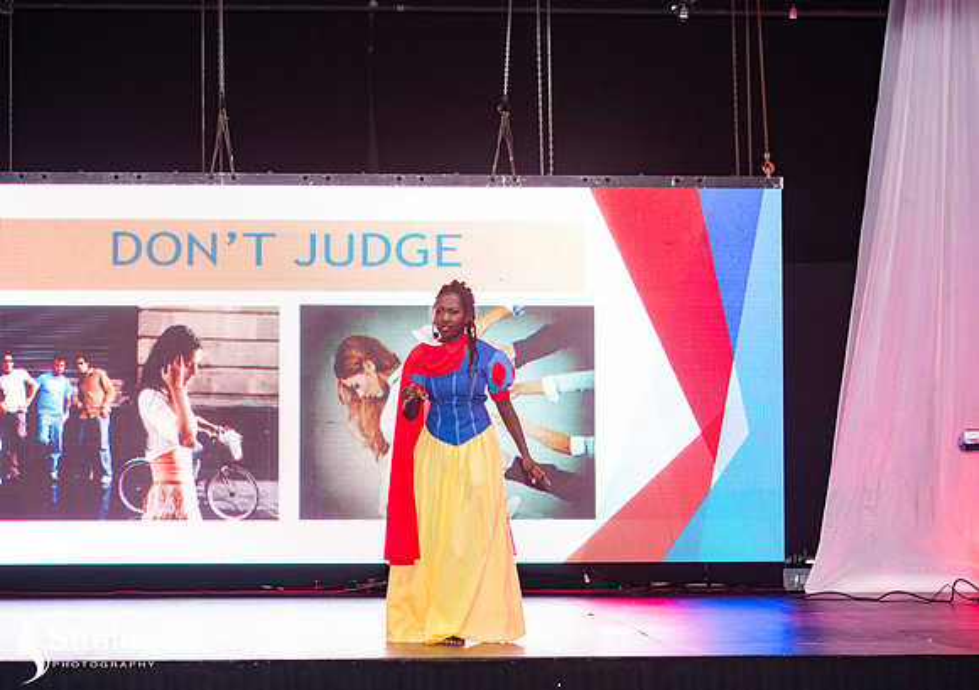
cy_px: 345
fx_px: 2361
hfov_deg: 23.4
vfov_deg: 16.6
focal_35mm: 85
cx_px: 460
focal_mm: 82
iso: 3200
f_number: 5
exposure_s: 1/160
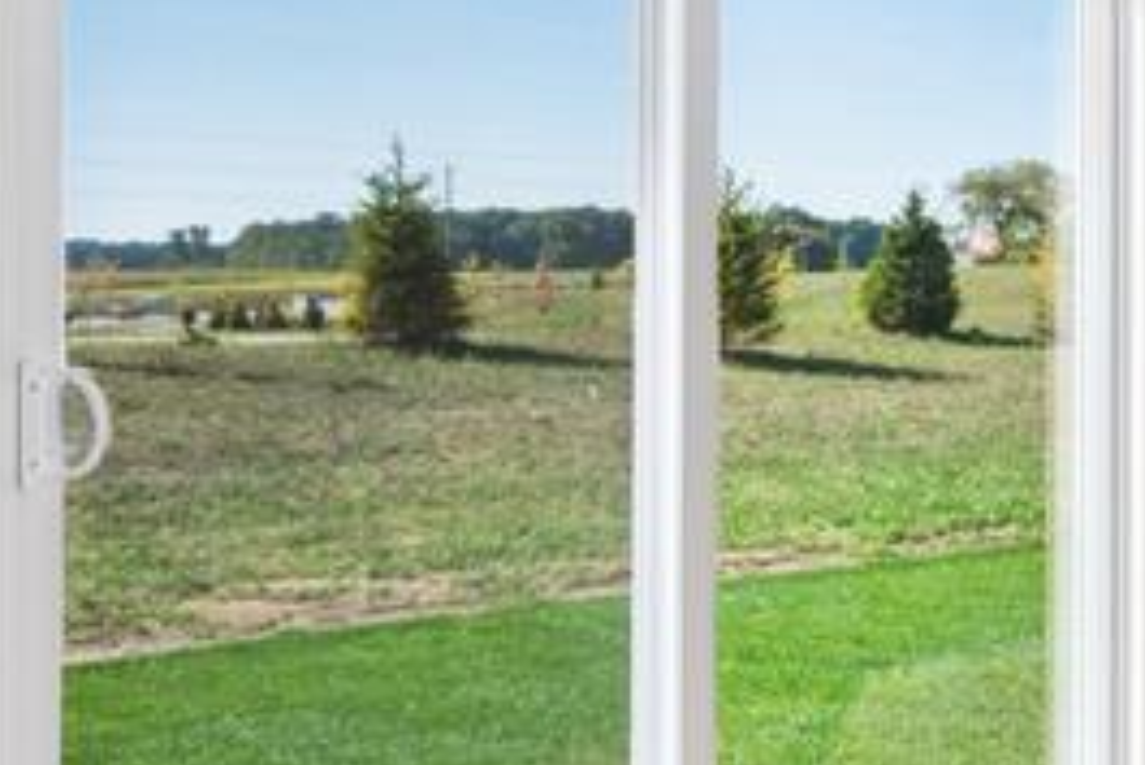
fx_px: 1718
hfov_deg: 28.5
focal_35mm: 54
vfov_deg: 25.0
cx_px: 1573
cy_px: 249
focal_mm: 14
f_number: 9
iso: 80
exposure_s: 1/13
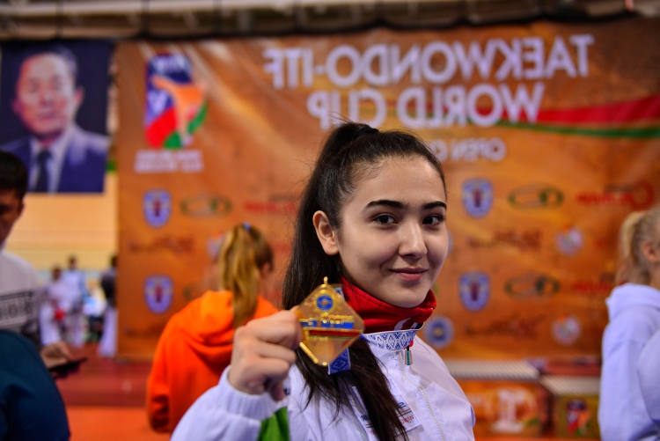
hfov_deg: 50.7
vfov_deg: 35.1
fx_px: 697
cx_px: 330
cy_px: 220
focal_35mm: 38
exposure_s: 1/125
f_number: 2.8
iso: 500
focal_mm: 38
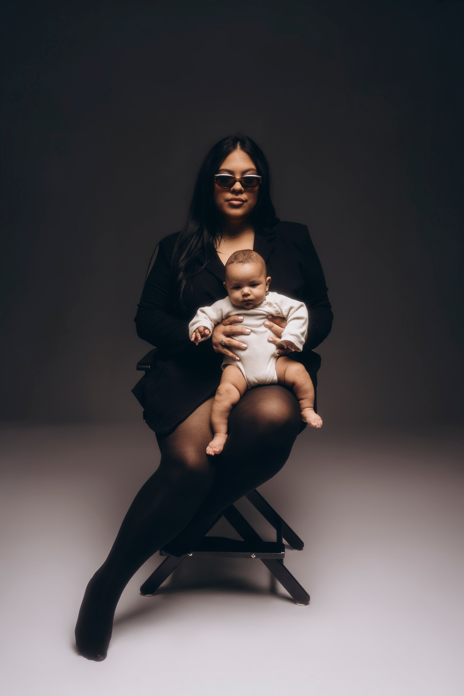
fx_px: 619
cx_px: 232
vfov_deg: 58.7
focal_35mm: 32
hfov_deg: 41.1
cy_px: 348
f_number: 4
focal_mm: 32
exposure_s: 1/160
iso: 100
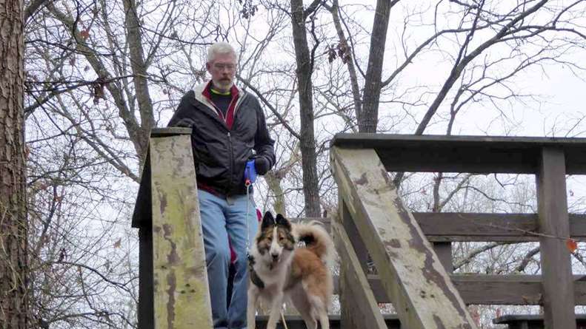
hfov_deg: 24.5
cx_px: 290
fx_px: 1352
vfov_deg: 13.9
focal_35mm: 87
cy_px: 139
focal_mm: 13.2
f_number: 4.6
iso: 160
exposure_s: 1/125
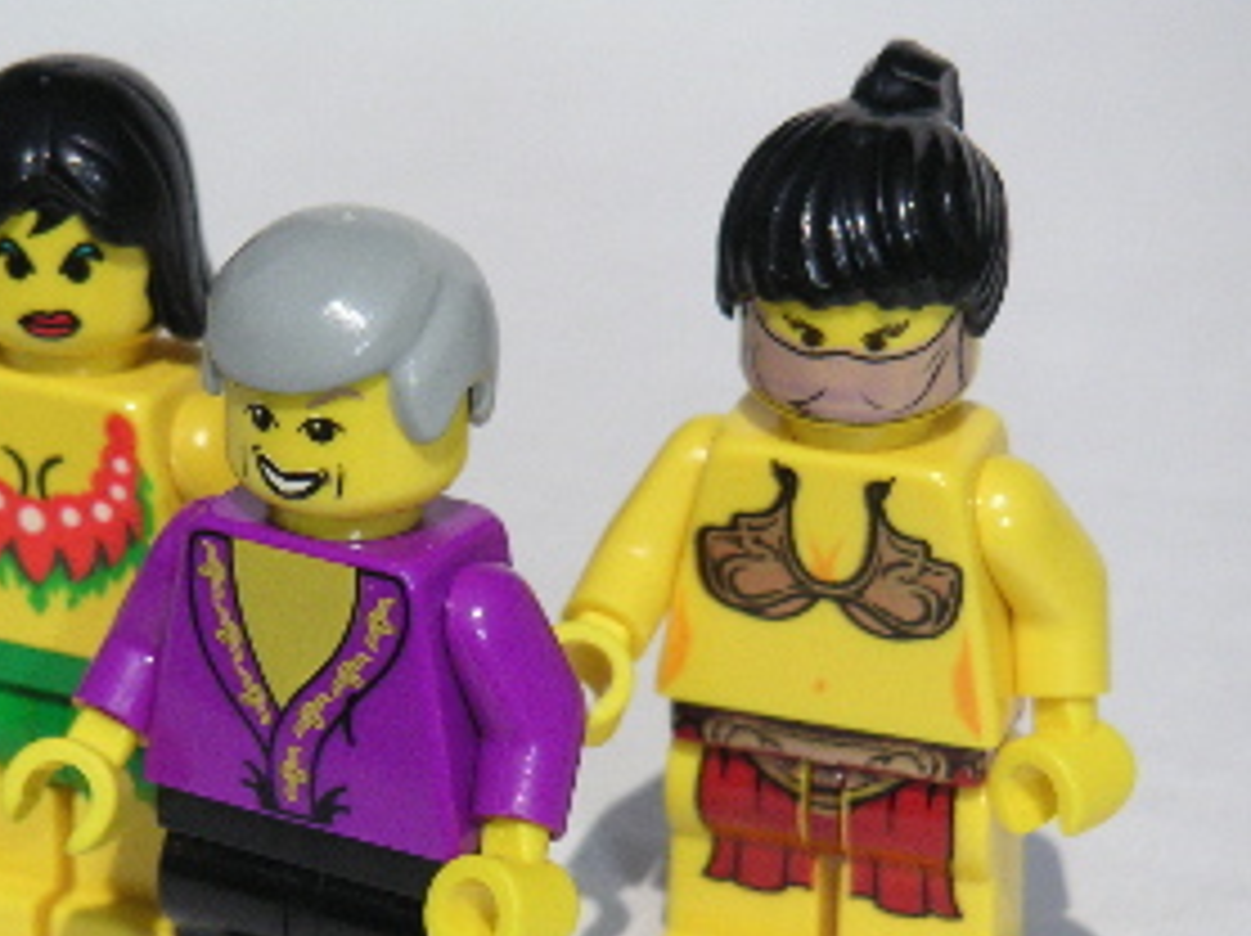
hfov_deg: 12.3
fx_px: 5777
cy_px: 644
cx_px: 405
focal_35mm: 160
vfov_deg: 9.3
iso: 160
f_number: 8
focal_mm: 17.1
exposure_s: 1/1000
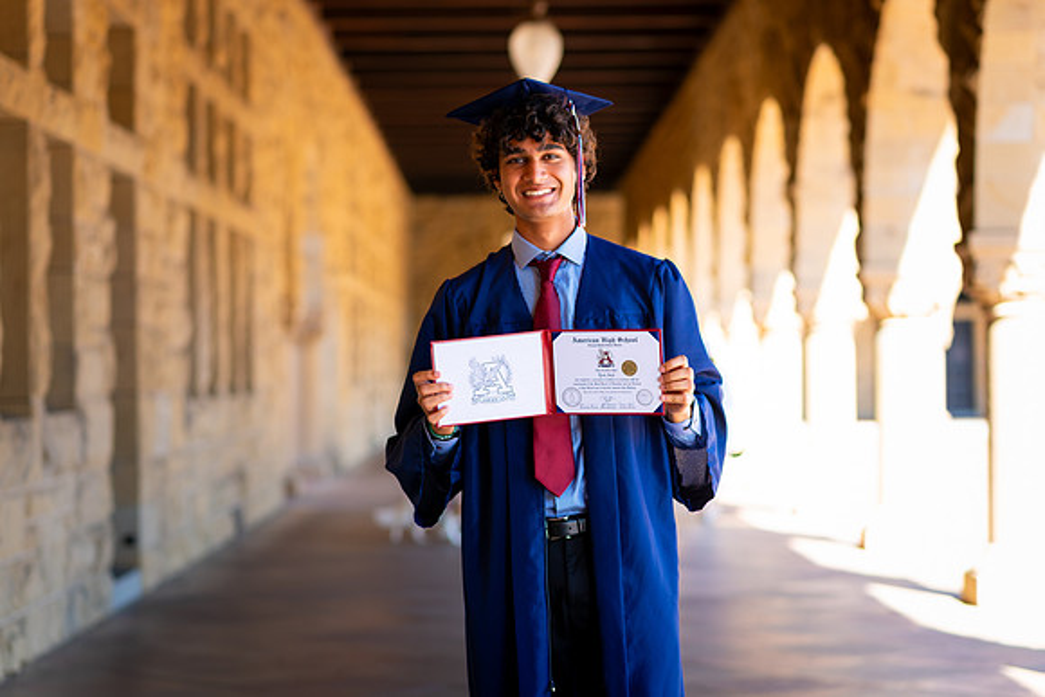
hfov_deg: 23.9
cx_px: 522
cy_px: 348
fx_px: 2468
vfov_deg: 16.1
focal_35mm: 85
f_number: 2.8
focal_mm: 85
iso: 64
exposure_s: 1/200
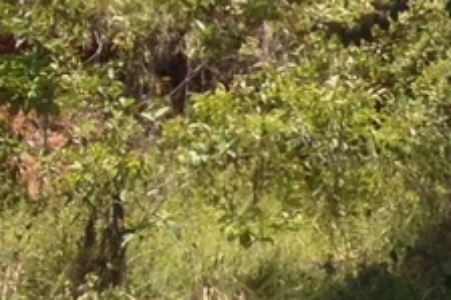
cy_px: -292
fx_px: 3255
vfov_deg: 5.2
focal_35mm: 260
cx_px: 1490
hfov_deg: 6.9
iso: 50
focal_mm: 4.28
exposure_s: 1/920
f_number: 2.4
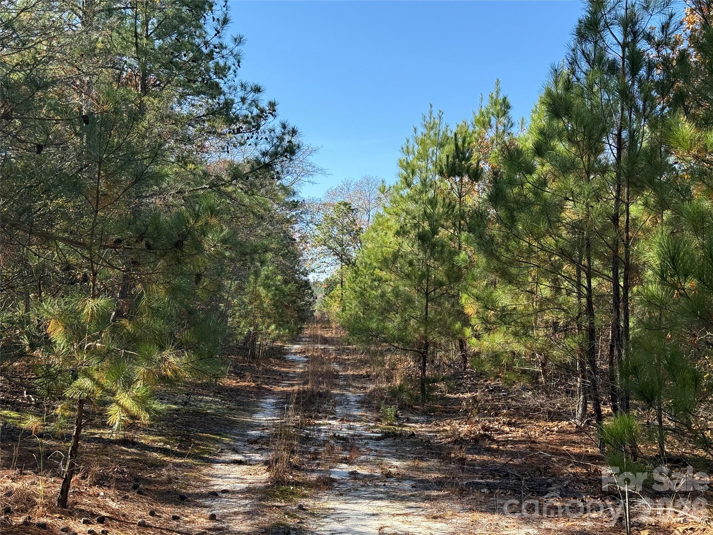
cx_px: 356
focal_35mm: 48
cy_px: 268
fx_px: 989
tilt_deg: +1.8
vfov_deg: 30.3
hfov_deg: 39.7
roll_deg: -1.3
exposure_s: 1/1715
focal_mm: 6.76
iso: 100
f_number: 1.78
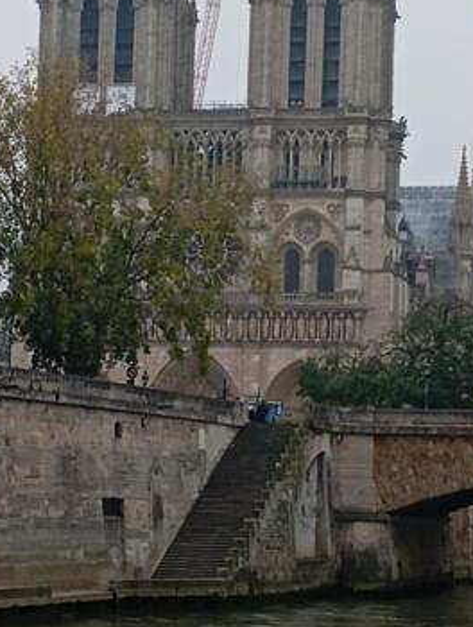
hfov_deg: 11.4
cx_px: 202
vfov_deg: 15.1
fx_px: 2360
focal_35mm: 130
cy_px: 333
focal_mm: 4.27
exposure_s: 1/248
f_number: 1.8
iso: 102
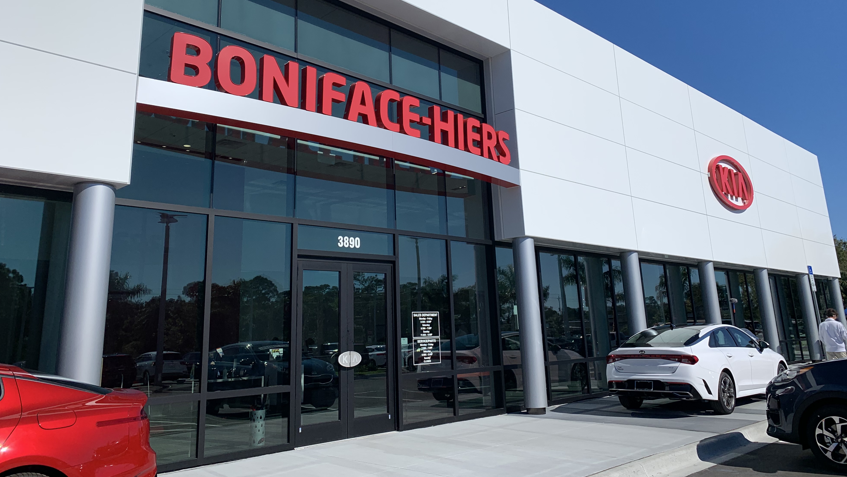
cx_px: 428
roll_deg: +1.6
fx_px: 651
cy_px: 167
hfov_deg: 66.1
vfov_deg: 39.8
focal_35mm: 29
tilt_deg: +13.7
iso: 25
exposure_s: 1/6061
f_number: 1.8
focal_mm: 4.25
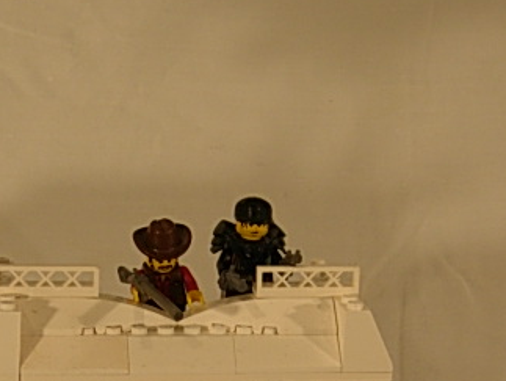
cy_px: 354
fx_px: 1668
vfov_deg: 12.9
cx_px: 222
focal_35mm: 114
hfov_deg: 17.2
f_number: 2.7
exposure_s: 1/10.6
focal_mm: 7.5
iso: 50
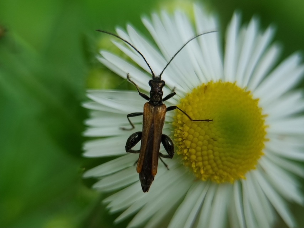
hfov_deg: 67.3
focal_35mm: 26
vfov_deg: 53.1
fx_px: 228
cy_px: 114
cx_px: 152
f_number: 1.8
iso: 64
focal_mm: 5.4
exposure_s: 1/100
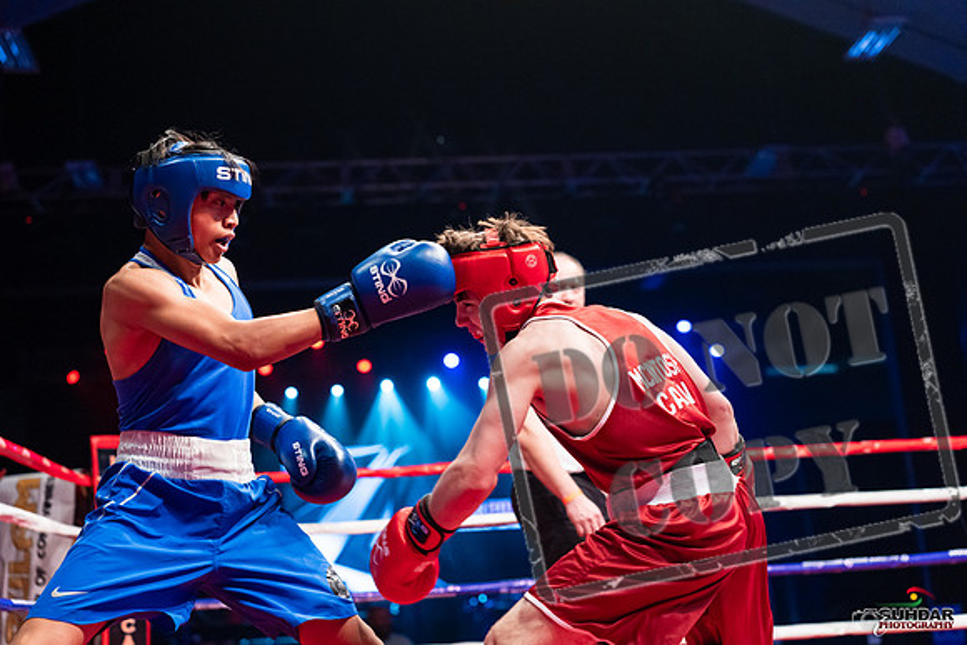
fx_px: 1343
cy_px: 322
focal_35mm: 50
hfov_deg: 39.6
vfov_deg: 27.0
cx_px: 484
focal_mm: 50
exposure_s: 1/1000
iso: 3200
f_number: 2.5
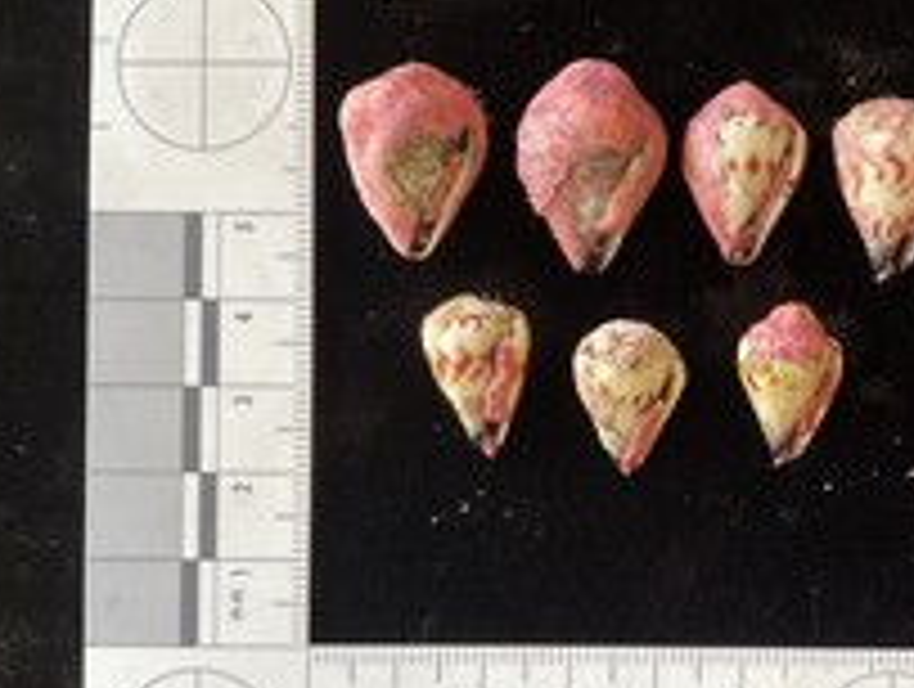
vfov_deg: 29.1
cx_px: 716
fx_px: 1323
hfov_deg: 36.9
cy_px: 402
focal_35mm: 50
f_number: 1.8
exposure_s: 1/60
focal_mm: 3
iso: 125
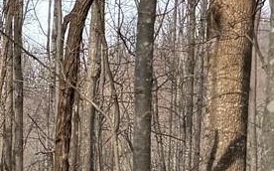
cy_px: 274
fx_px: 1410
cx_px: -26
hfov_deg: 11.0
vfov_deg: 6.8
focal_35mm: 189
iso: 80
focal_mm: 6.76
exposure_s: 1/1385
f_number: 1.78
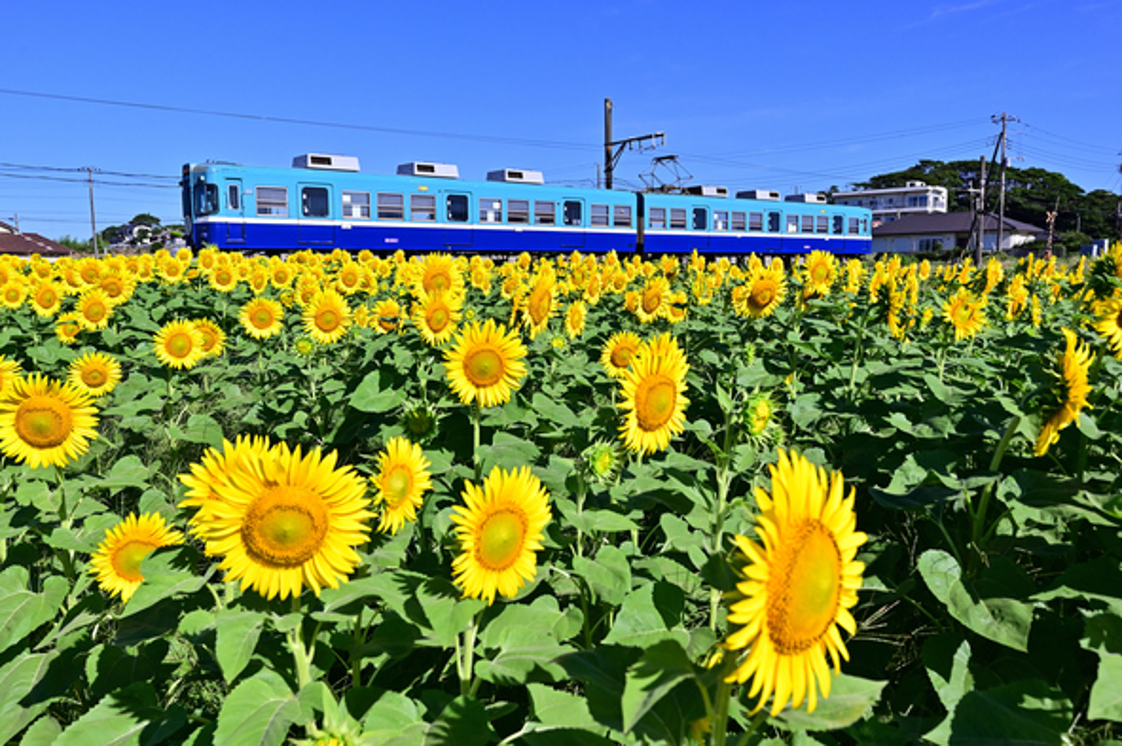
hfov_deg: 68.4
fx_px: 825
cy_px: 373
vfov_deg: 48.7
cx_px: 561
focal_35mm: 26
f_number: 8
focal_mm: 26.5
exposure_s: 1/1600
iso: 320
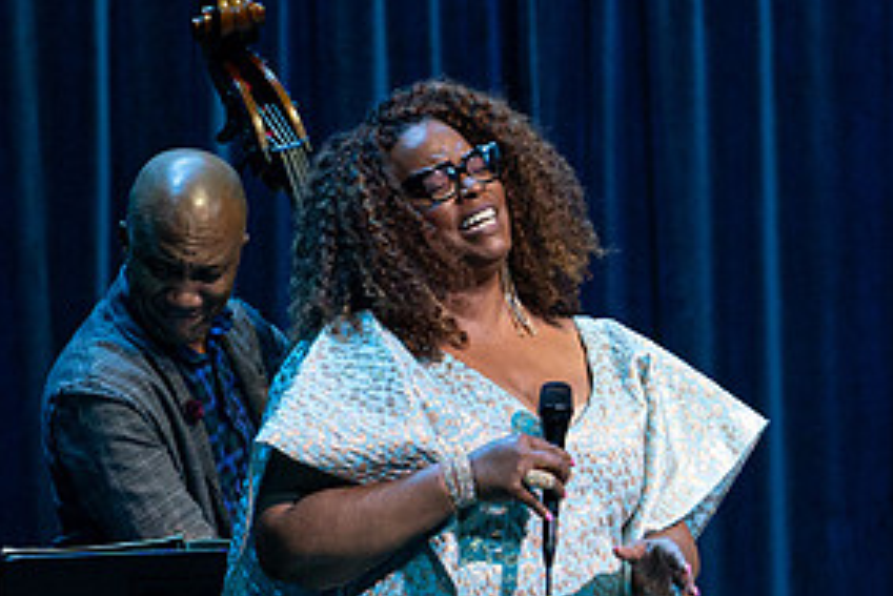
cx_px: 394
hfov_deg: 3.5
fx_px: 14543
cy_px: 632
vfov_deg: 2.3
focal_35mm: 586
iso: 2500
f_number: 6.3
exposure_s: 1/250
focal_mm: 194
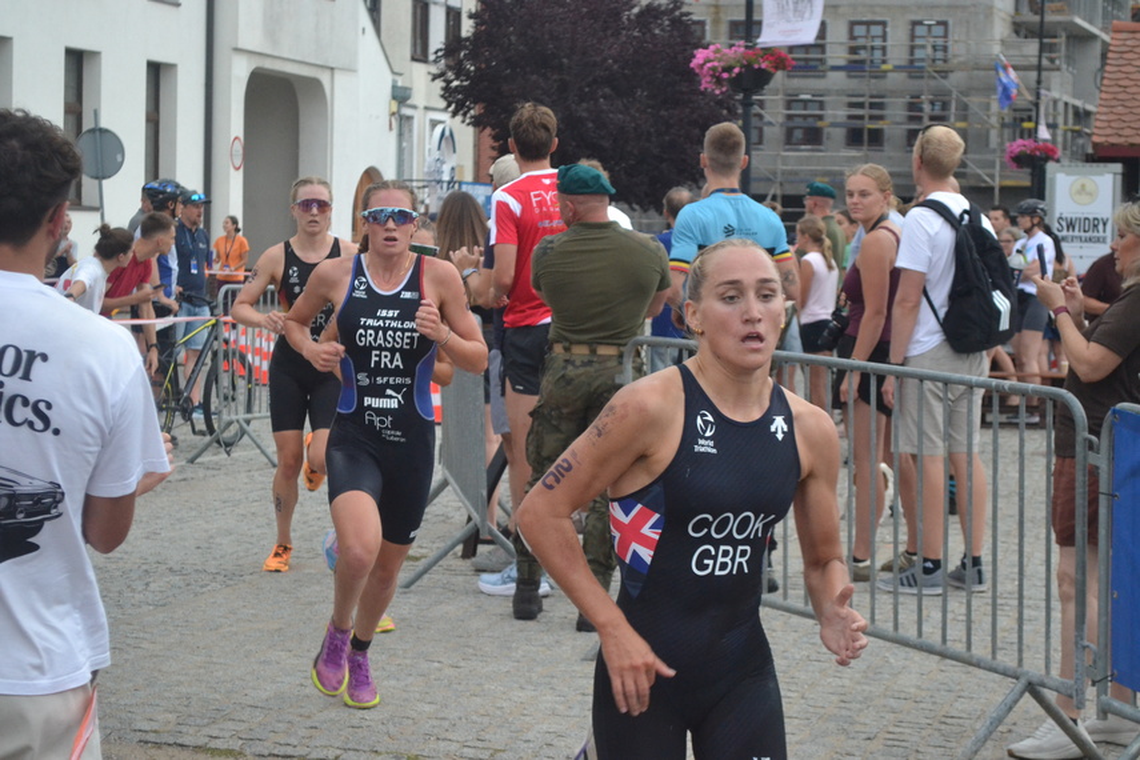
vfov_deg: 16.6
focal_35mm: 82
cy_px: 380
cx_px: 570
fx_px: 2612
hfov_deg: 24.6
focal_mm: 55
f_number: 5.6
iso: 2000
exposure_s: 1/500
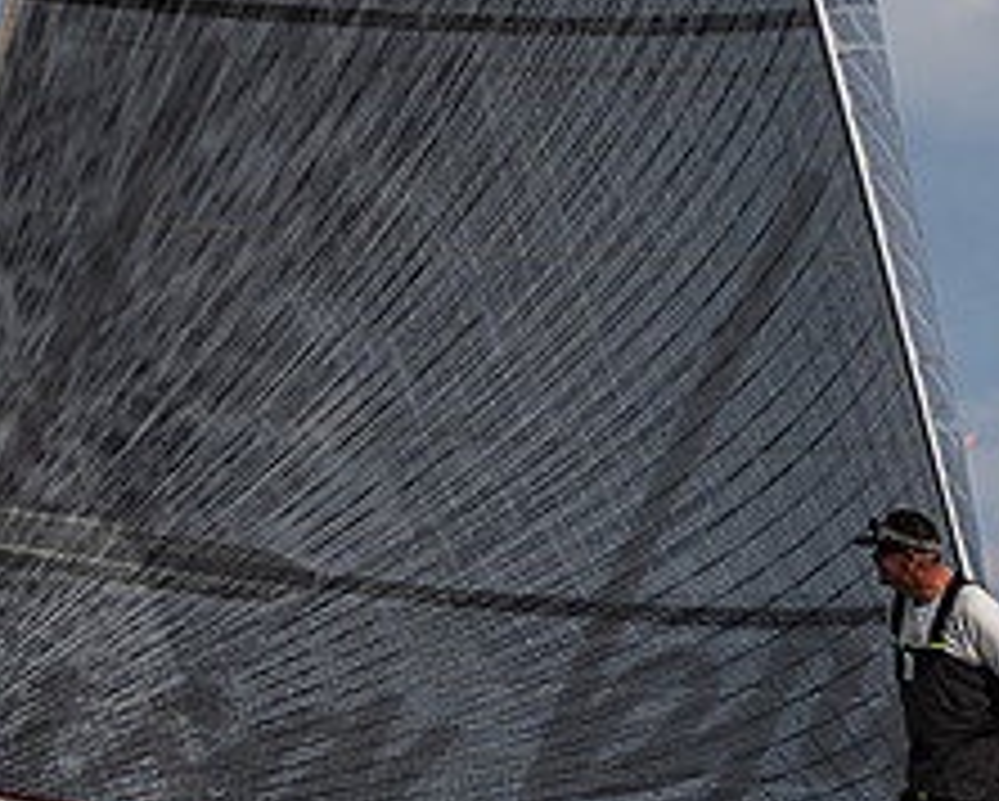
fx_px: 21366
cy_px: 368
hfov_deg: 2.7
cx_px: 992
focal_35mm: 722
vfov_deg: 2.1
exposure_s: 1/6400
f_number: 5.6
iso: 400
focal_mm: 210
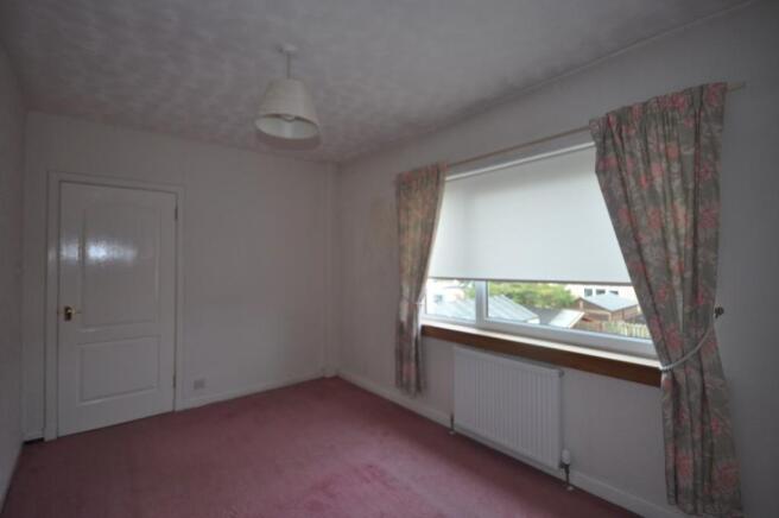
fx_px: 357
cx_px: 390
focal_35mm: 16
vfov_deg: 71.9
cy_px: 259
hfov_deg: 95.0
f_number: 4.2
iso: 400
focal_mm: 11
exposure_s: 1/60
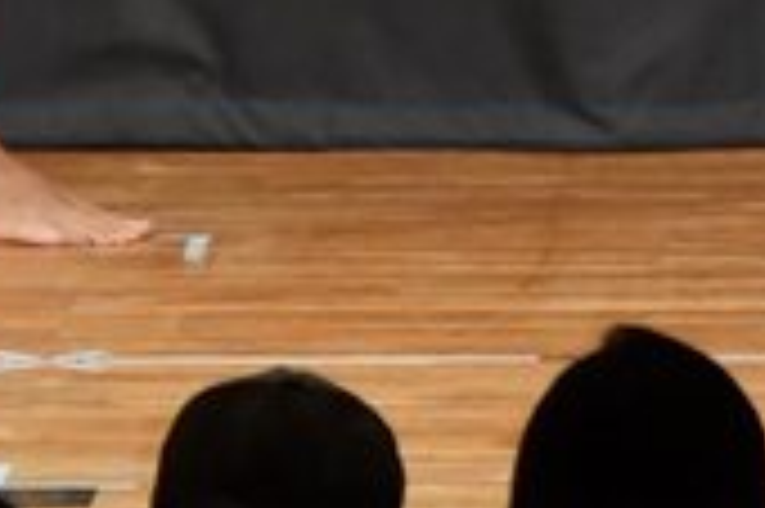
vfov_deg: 1.2
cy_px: -477
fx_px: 24647
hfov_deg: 1.8
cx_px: -340
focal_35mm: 1161
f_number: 5.6
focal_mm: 170
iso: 6400
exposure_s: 1/400
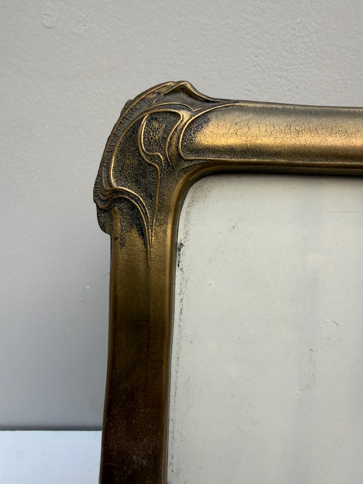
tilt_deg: -17.9
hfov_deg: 56.8
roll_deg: -1.3
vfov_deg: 71.6
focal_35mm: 24
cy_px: 242
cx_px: 182
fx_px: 336
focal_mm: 2.22
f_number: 2.2
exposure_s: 1/125
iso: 40
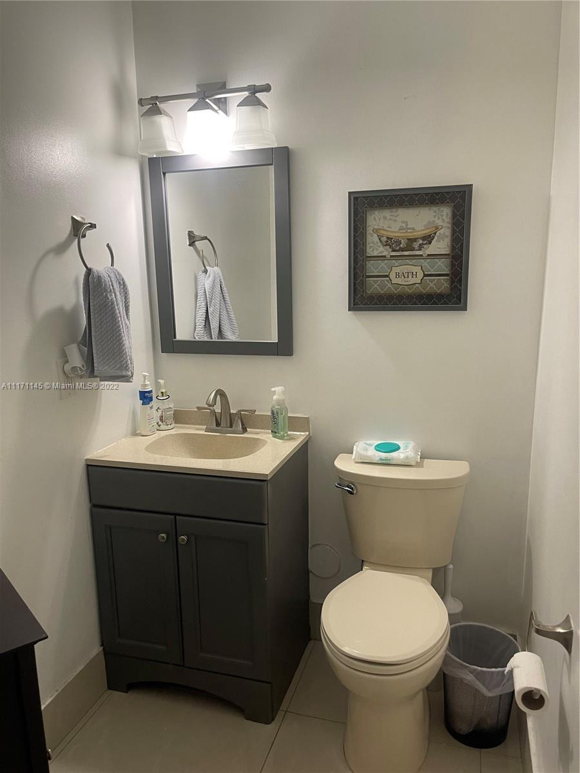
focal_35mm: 26
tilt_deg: -10.7
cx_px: 290
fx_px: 581
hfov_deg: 53.1
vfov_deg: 67.3
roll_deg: +1.3
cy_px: 386
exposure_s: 1/60
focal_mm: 5.1
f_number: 1.6
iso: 100
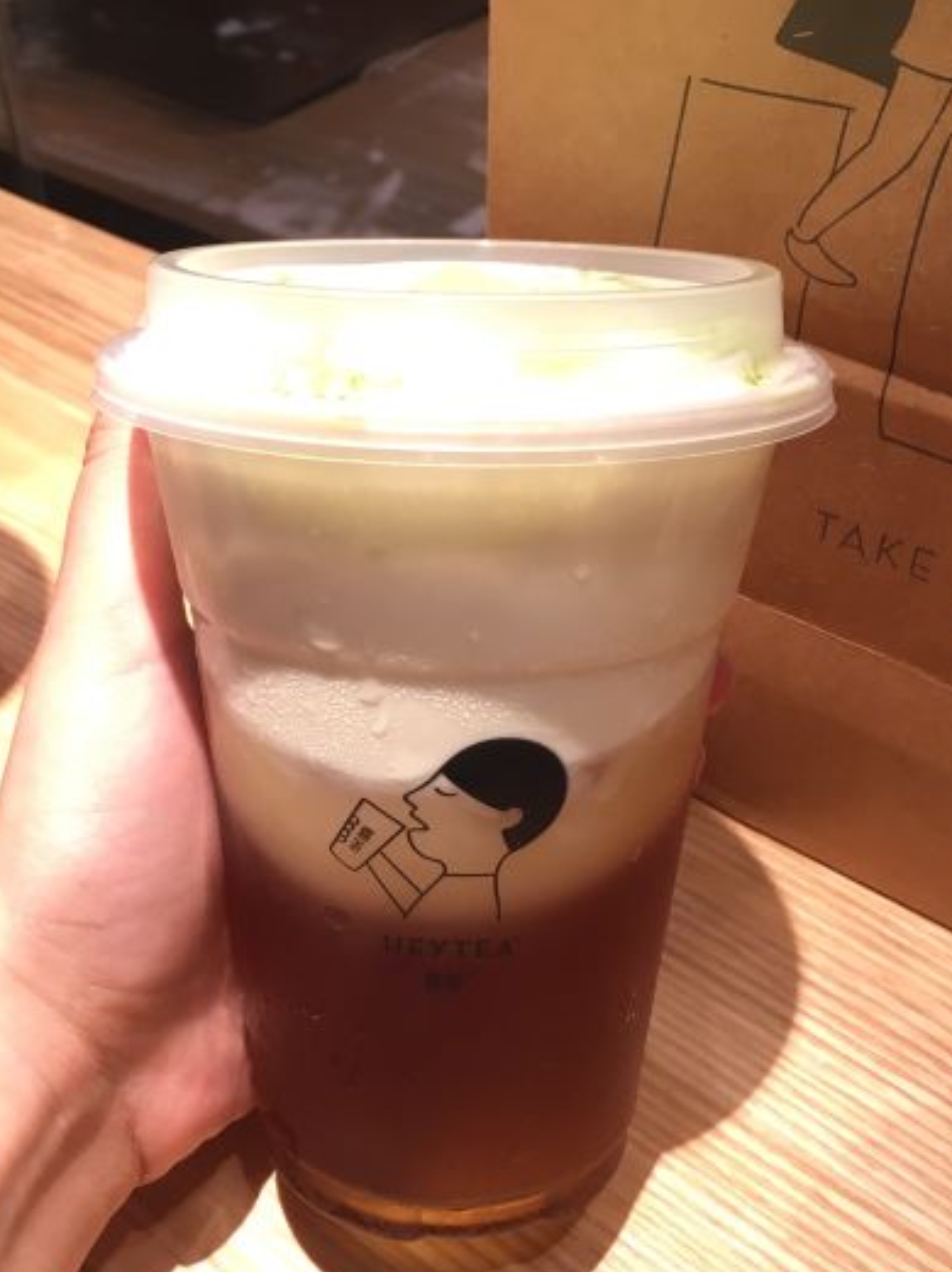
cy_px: 657
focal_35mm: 39
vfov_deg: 47.9
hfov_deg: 36.7
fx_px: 1432
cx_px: 419
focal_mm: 4.15
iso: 64
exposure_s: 1/33
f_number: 2.2
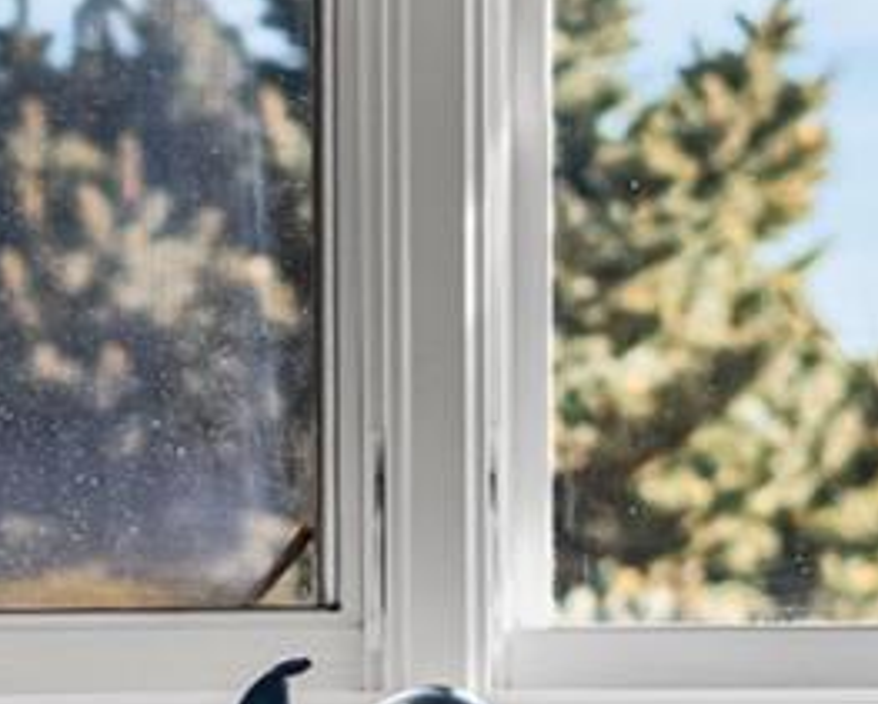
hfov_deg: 6.8
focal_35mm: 285
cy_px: 837
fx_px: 7414
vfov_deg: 5.4
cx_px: 93
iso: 400
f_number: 1.8
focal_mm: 50
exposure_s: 1/160
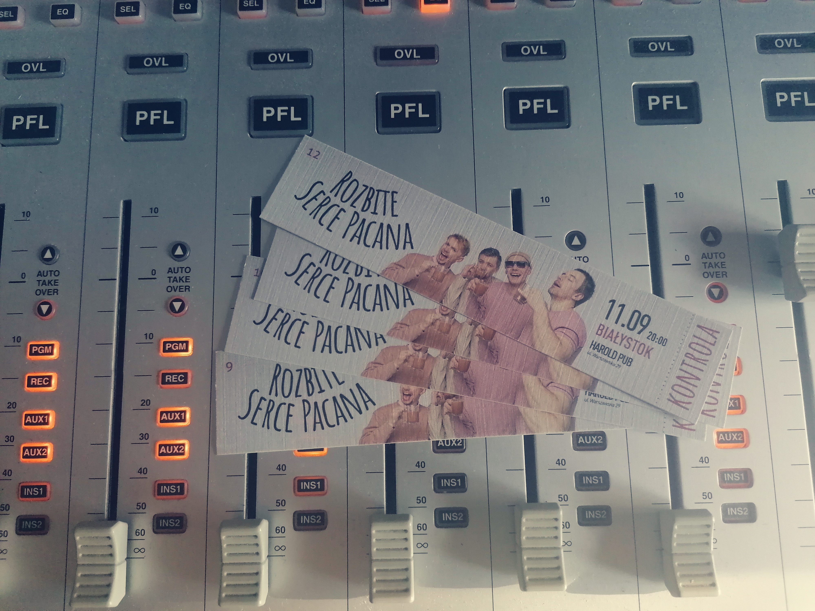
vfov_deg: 51.4
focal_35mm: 27
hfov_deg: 65.3
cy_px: 306
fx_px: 636
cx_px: 408
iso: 250
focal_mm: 4.75
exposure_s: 1/100
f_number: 1.8
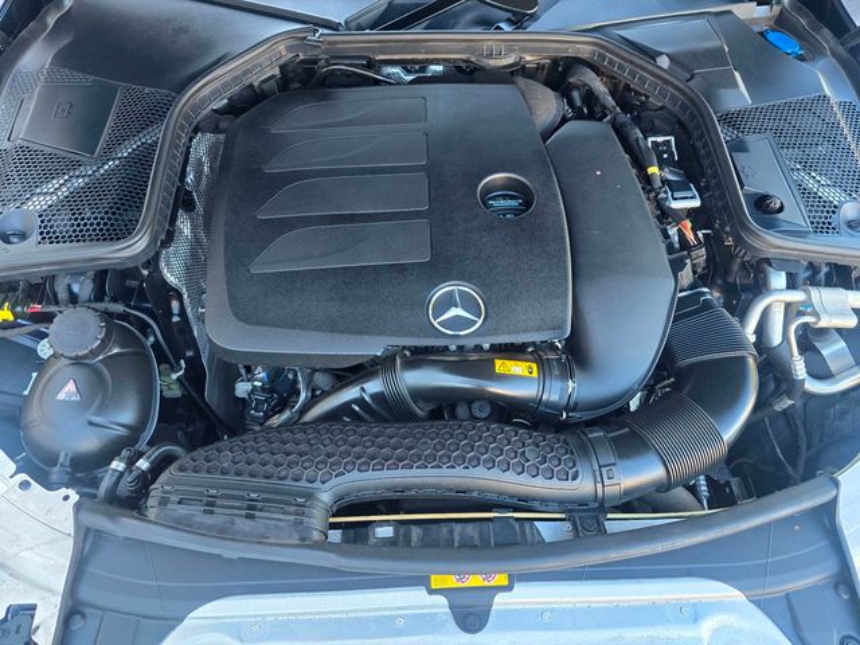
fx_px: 571
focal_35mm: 23
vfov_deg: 58.9
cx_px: 430
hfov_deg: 73.9
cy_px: 322
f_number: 1.7
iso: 160
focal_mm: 6.3
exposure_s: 1/120
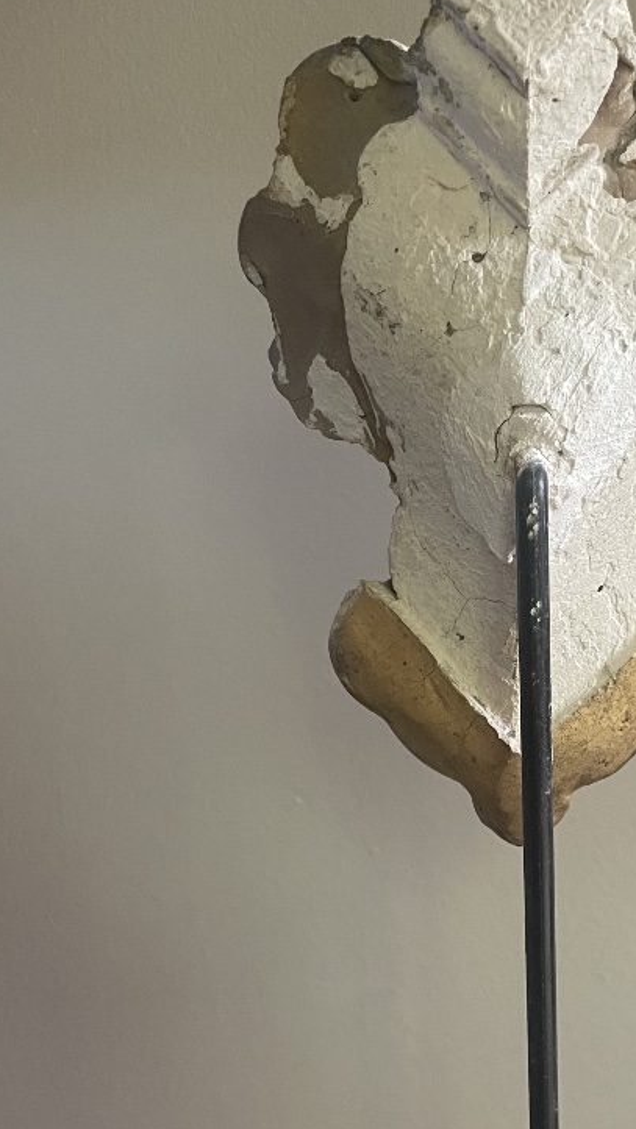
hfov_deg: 24.9
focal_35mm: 47
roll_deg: +3.0
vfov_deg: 42.8
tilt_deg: -12.6
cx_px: 544
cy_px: 798
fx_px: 1408
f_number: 1.6
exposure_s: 1/60
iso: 200
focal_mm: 4.2
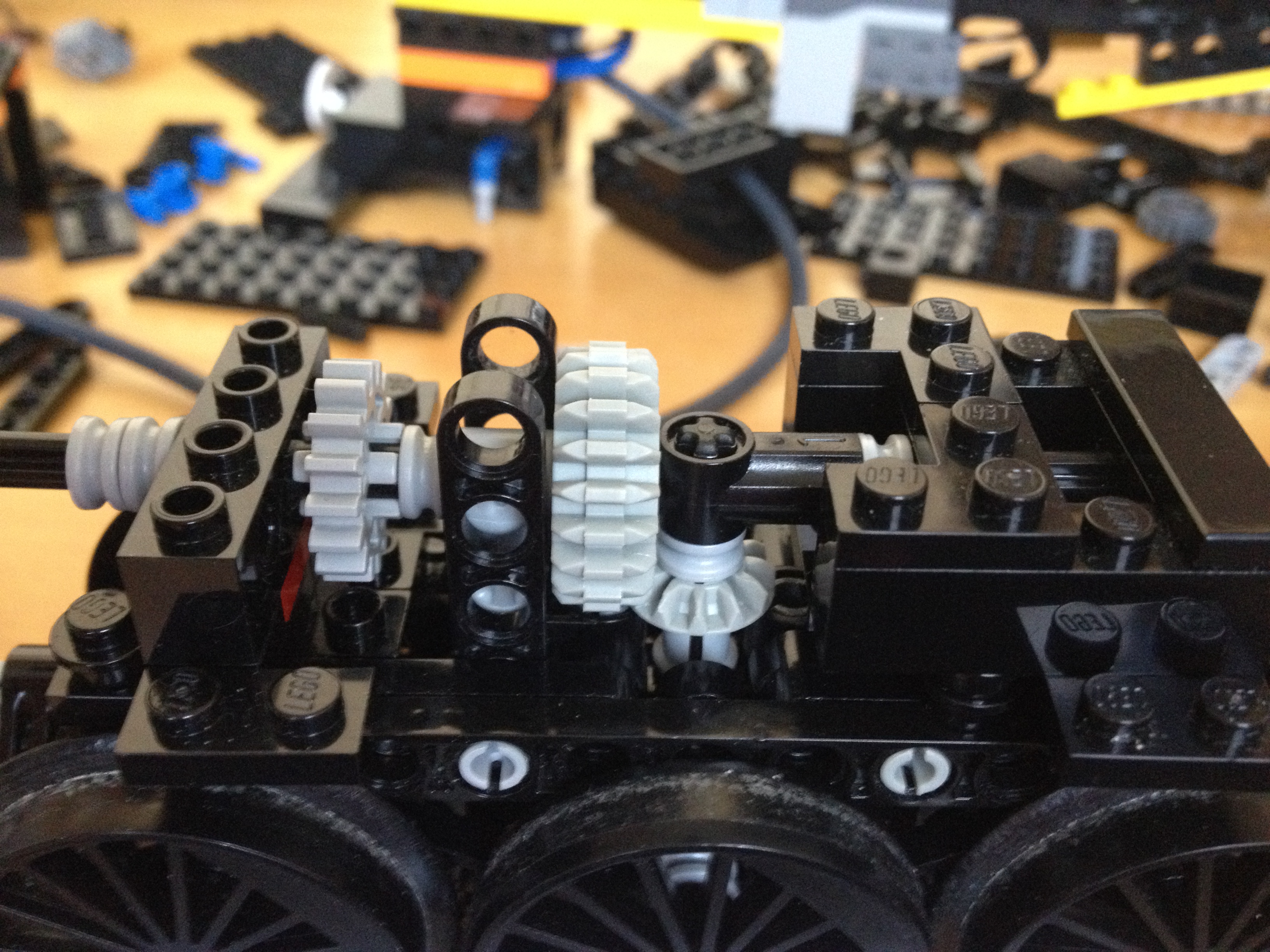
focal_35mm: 35
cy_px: 476
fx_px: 1284
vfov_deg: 40.7
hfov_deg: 52.6
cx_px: 635
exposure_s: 1/15
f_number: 2.4
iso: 400
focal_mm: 4.28
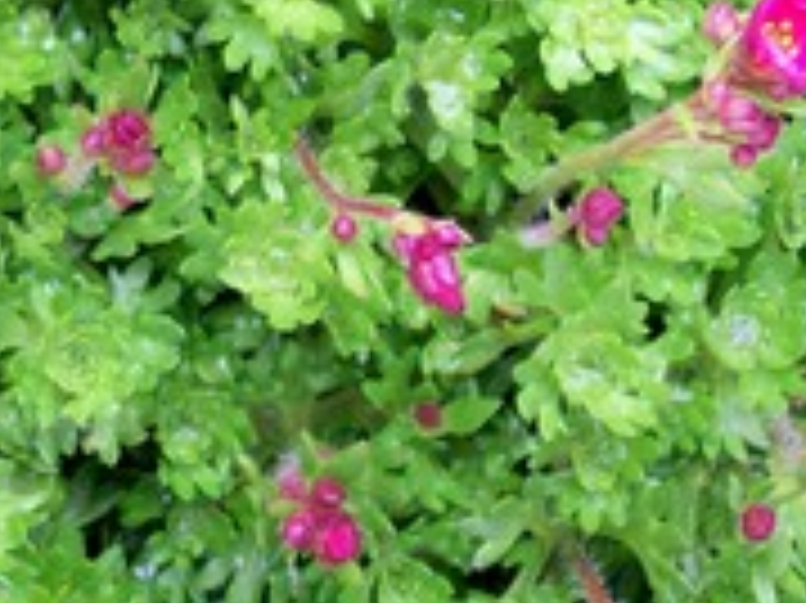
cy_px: -68
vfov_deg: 10.6
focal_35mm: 138
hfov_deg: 14.1
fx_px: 3211
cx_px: 45
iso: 80
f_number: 3.4
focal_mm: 9.4
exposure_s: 1/70.6
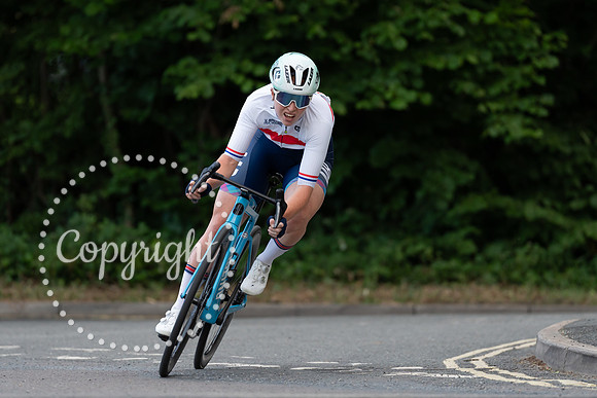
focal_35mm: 254
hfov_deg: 8.1
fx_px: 4207
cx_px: 282
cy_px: 186
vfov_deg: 5.4
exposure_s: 1/800
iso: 1000
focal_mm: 200
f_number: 3.2
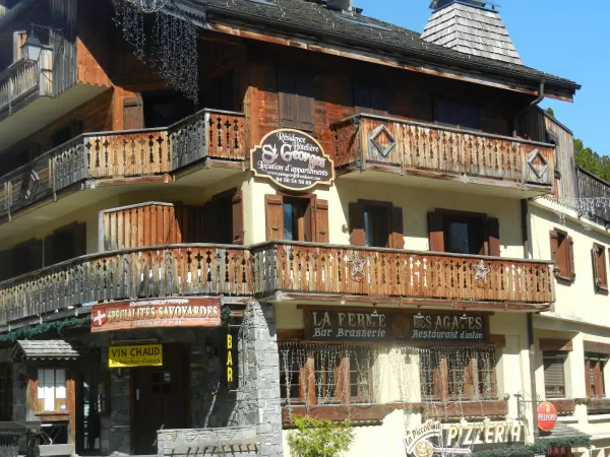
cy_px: 228
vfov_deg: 24.4
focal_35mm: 60
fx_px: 1057
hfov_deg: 32.2
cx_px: 305
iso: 160
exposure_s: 1/800
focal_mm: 10.9
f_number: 4.5
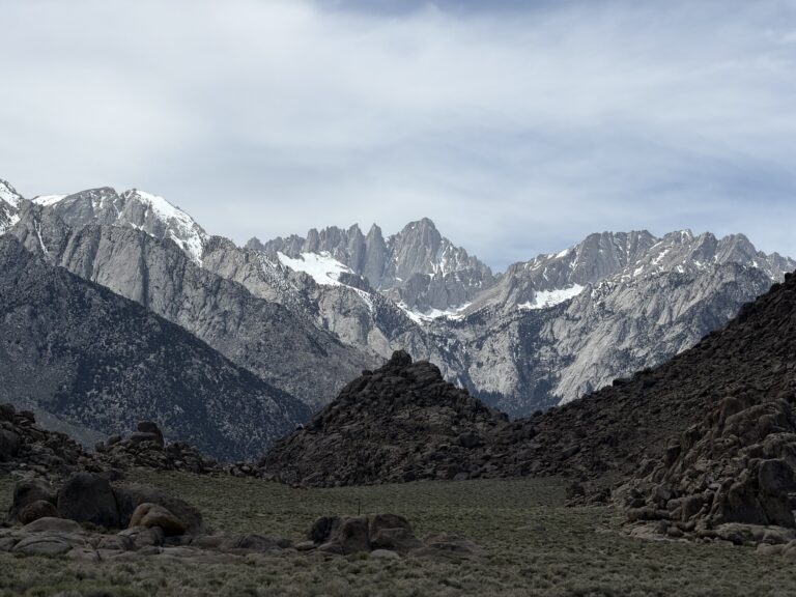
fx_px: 2300
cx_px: 398
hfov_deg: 19.6
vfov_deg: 14.8
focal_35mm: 100
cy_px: 298
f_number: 2.8
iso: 20
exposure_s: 1/1125
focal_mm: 16.89
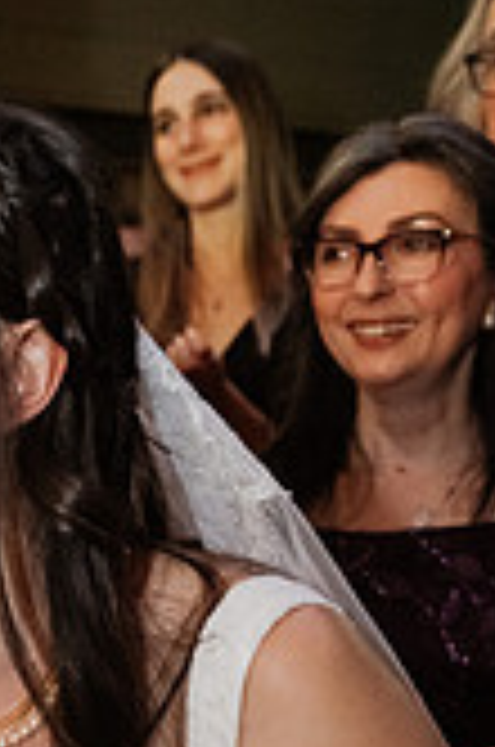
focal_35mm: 87
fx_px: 1802
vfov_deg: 22.5
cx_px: -144
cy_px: 742
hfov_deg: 15.0
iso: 4000
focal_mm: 32
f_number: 3.5
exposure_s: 1/125
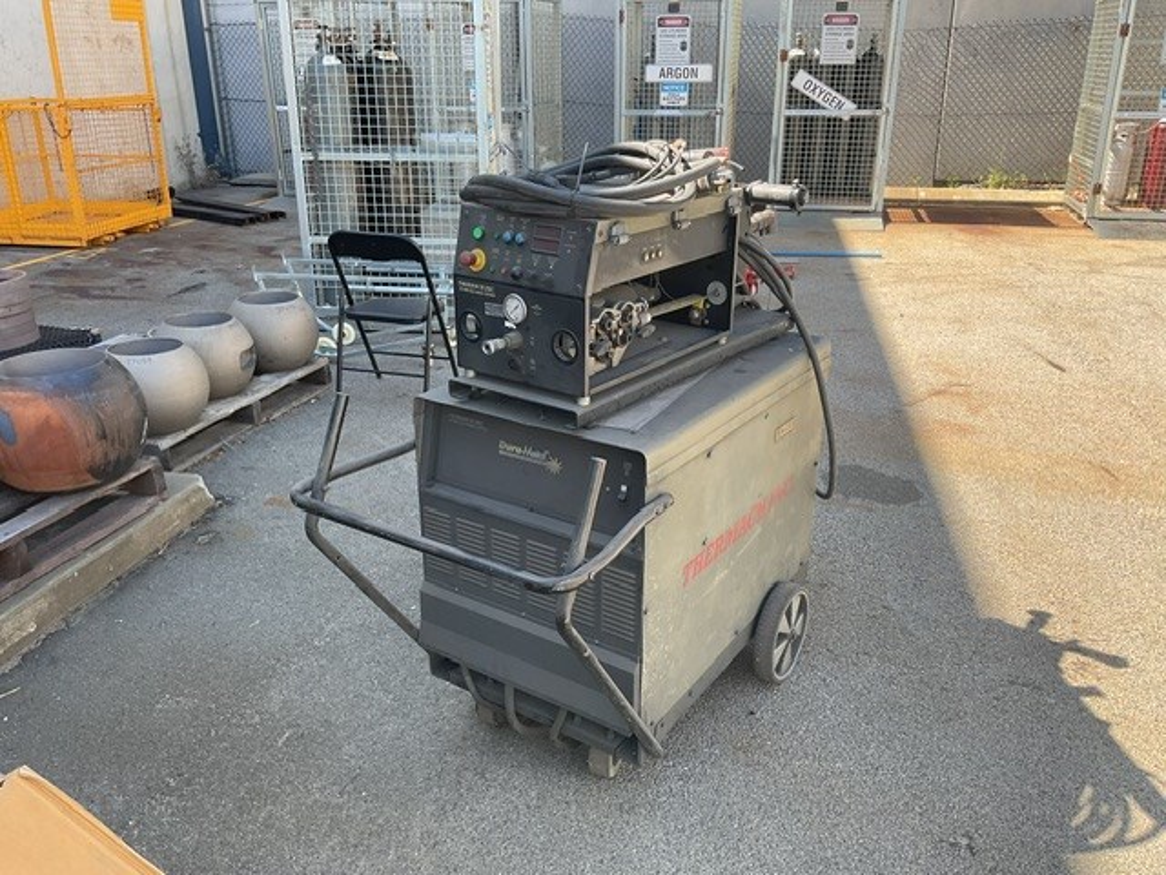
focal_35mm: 29
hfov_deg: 61.7
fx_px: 977
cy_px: 438
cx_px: 583
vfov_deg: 48.2
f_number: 1.8
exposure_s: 1/255
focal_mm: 3
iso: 16
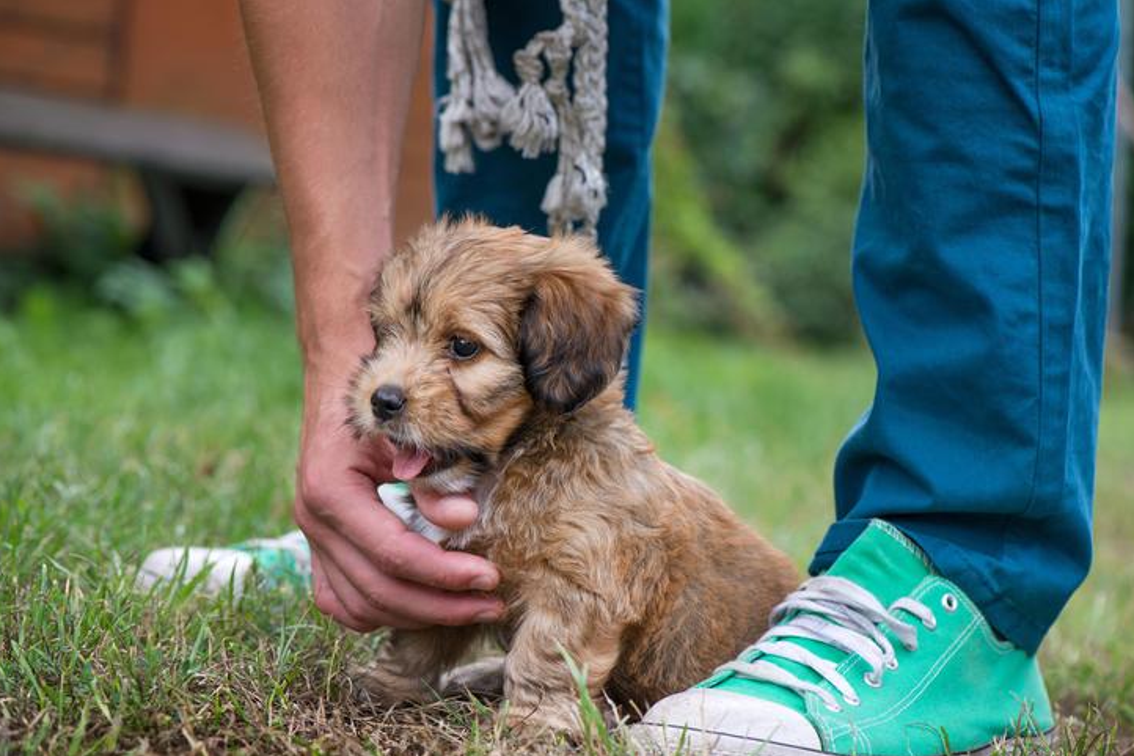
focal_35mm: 106
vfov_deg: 12.9
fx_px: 3338
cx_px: 566
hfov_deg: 19.3
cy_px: 379
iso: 160
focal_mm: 105
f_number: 6.7
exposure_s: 1/350
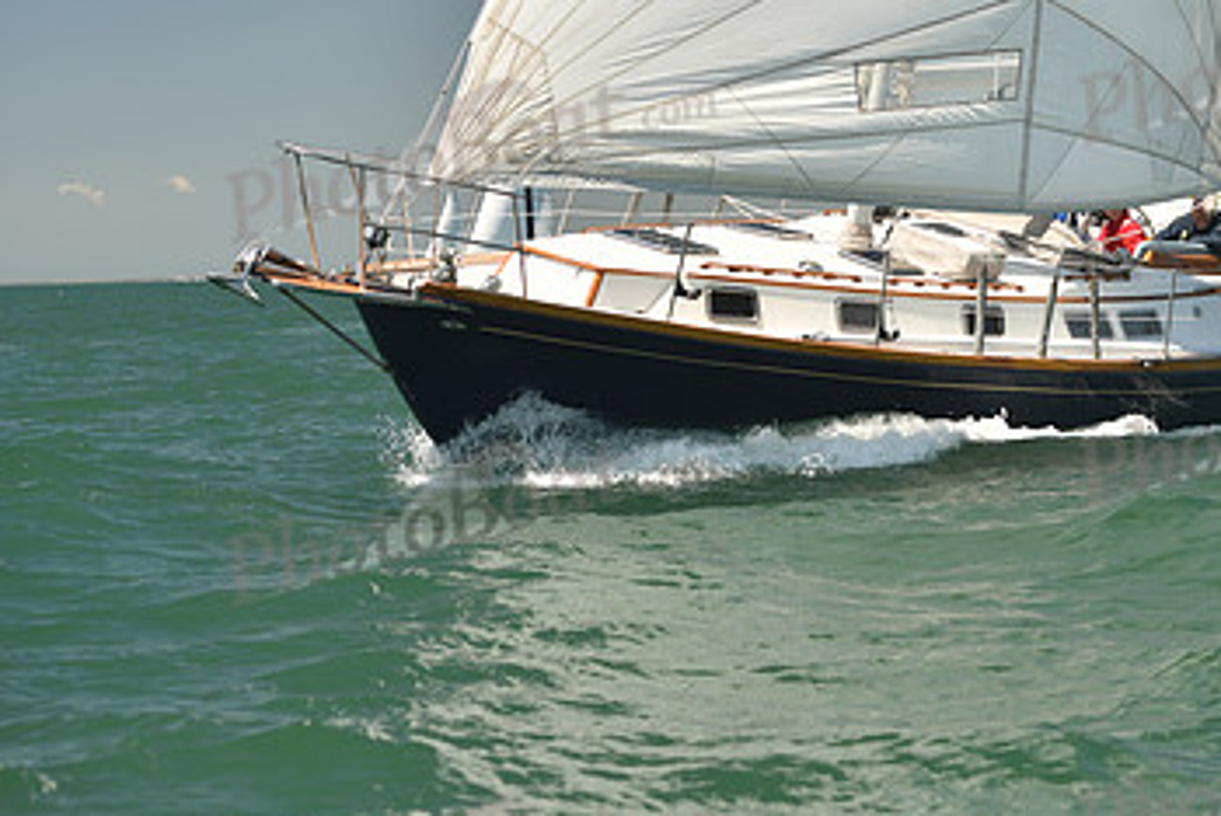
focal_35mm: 116
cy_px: 284
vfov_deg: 11.8
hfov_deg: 17.5
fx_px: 3937
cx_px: 900
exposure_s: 1/800
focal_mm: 70
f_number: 4.5
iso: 250
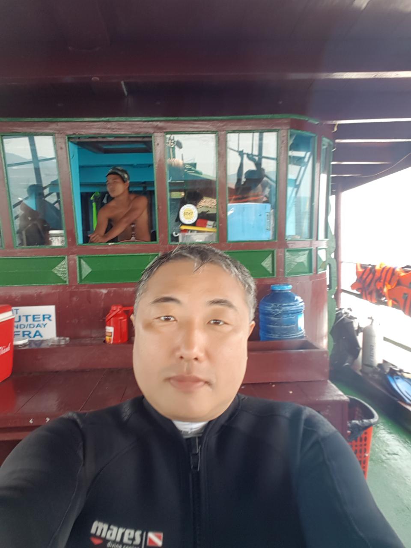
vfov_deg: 79.0
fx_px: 332
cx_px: 206
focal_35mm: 21
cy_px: 274
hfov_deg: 63.4
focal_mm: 2.1
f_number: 1.7
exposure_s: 1/169
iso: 50
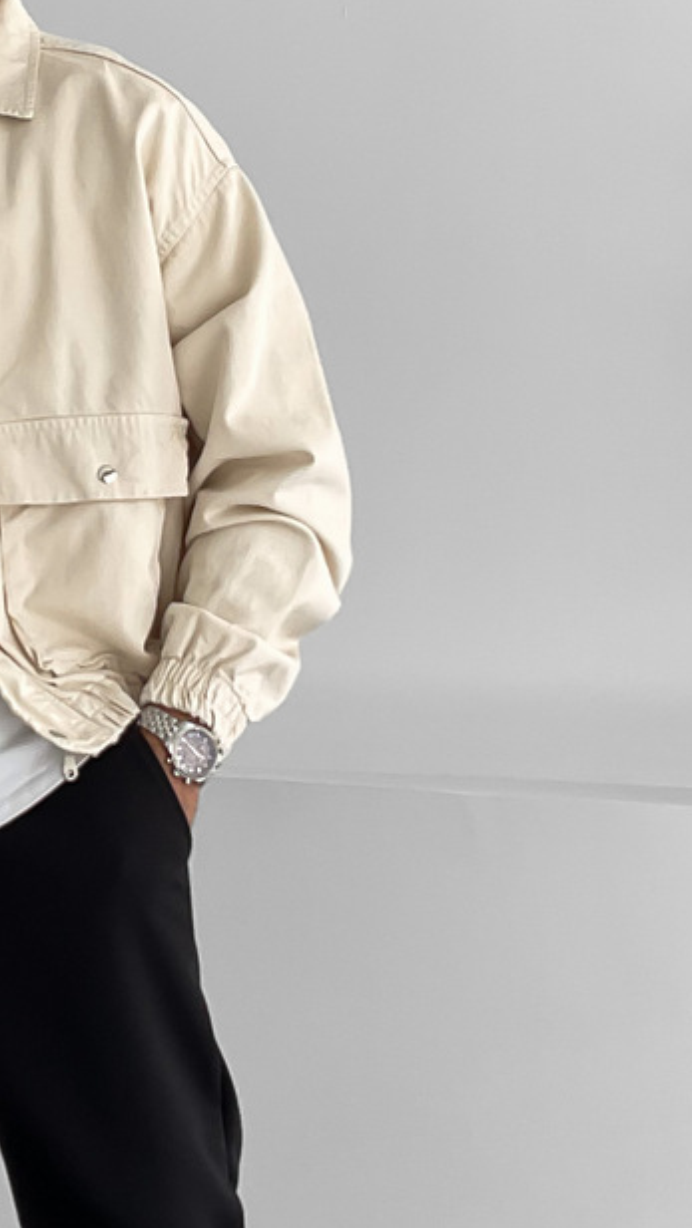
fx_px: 2672
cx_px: -48
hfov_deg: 14.5
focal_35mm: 82
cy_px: 466
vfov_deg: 25.8
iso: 20
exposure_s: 1/120
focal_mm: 3
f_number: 1.8
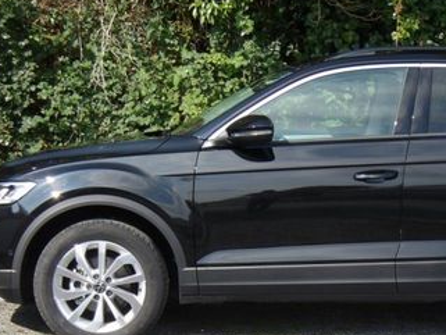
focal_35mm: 99
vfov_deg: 14.8
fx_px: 1276
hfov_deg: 19.6
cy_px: 297
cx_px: 352
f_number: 4.2
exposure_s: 1/414
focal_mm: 9.4
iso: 100
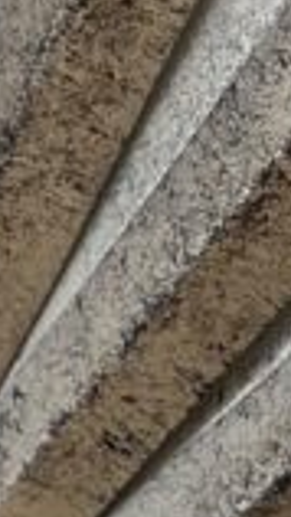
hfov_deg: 3.5
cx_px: 749
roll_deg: +1.0
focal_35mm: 338
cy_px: 504
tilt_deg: -27.3
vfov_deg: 6.4
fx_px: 4632
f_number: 1.78
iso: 80
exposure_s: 1/227
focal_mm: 6.86
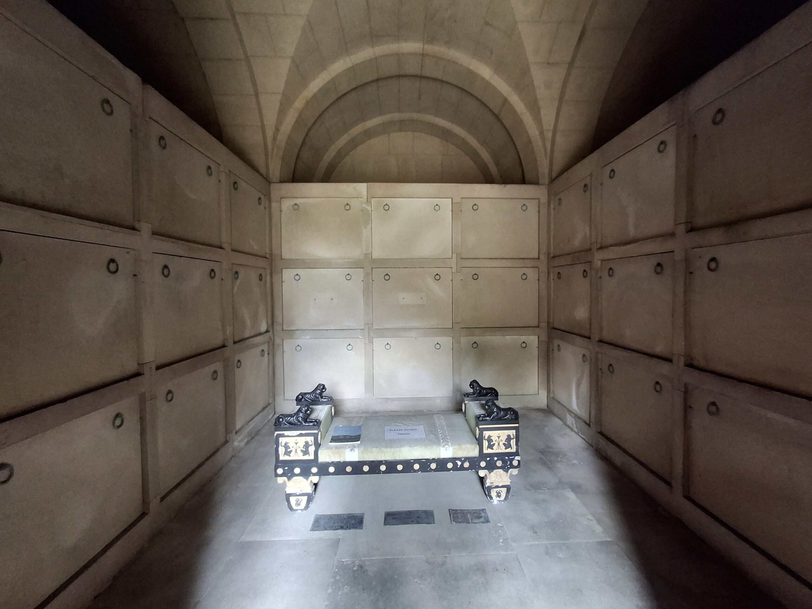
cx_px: 406
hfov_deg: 94.5
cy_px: 304
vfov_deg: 78.1
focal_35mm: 16
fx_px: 375
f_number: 2.2
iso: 250
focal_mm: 1.64
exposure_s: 1/33
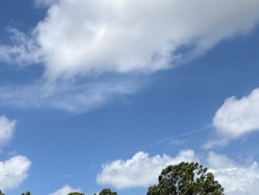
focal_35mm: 64
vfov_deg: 18.6
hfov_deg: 27.6
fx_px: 479
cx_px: -28
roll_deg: +0.1
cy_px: 337
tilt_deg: -4.8
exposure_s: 1/2208
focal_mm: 2.22
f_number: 2.2
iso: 50
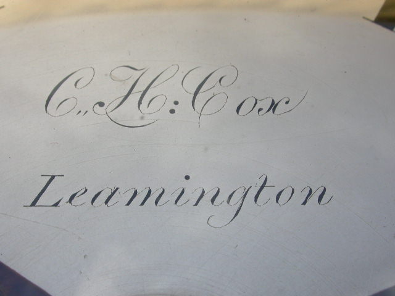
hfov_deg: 25.0
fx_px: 890
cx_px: 198
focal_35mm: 78
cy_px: 148
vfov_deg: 18.9
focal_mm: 16.2
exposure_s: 1/255
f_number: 8.9
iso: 100
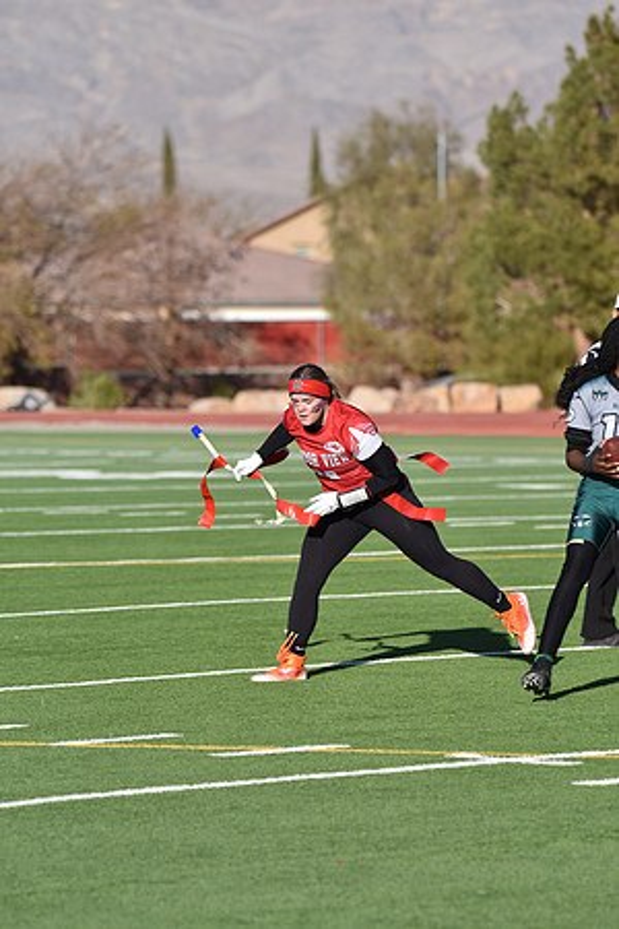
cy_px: 464
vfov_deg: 8.2
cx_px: 310
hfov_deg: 5.5
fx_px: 6447
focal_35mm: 250
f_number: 5.6
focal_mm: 250
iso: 140
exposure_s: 1/1000
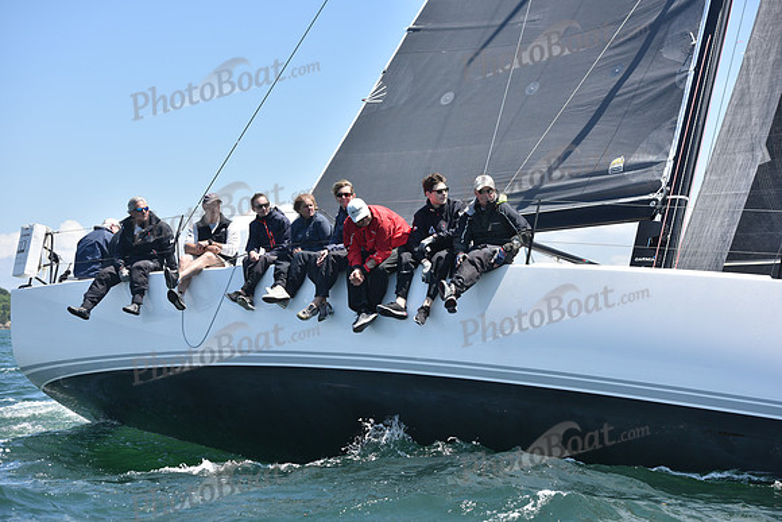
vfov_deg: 16.7
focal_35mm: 82
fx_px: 1782
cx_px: 391
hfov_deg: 24.8
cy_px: 261
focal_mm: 82
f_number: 5
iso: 250
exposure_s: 1/1250
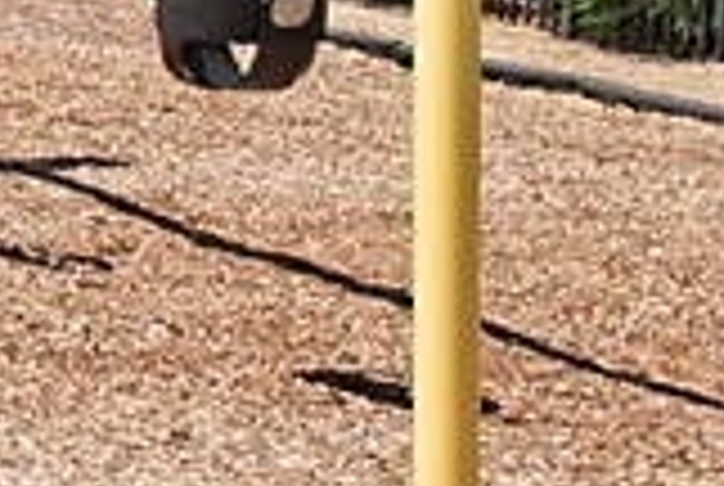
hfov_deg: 12.8
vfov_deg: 13.0
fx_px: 2035
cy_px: -216
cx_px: -1205
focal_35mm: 101
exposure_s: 1/480
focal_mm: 10
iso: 200
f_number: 5.6
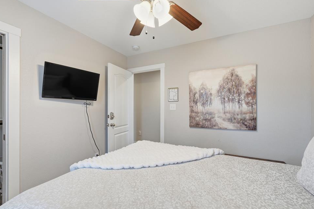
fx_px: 139
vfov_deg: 73.7
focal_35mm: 16
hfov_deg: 96.8
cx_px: 154
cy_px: 108
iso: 125
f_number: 8
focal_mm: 15
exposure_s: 1/50
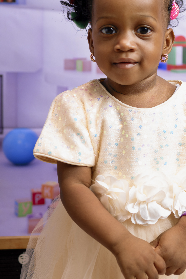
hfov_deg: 18.9
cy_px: 64
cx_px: 160
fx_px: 551
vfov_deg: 28.0
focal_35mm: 71
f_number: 3.2
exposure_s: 1/160
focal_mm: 35
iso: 64
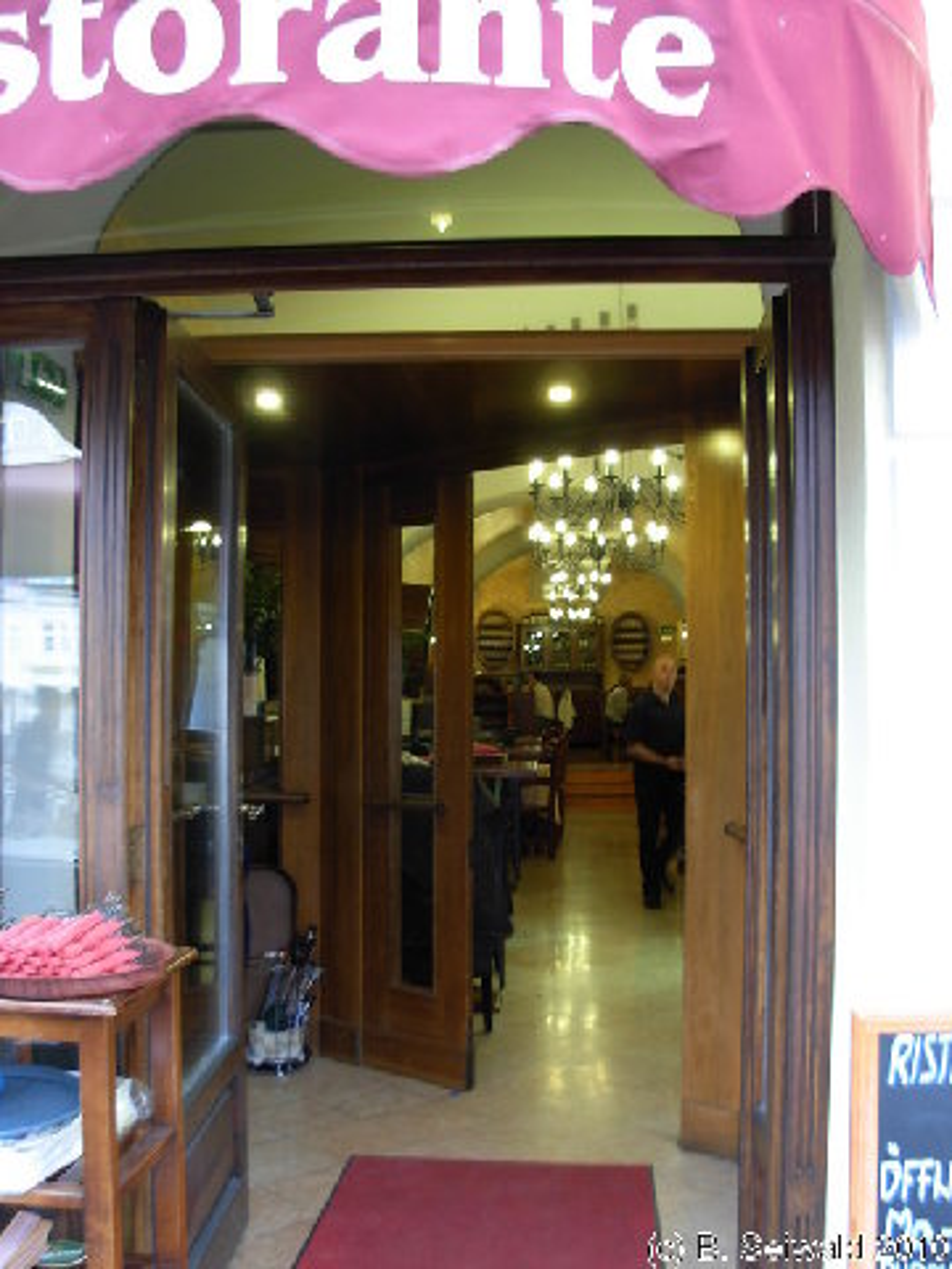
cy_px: 634
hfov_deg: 37.7
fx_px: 1393
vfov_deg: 49.0
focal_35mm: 38
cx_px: 476
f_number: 2.9
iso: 79
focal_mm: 6.3
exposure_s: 1/4
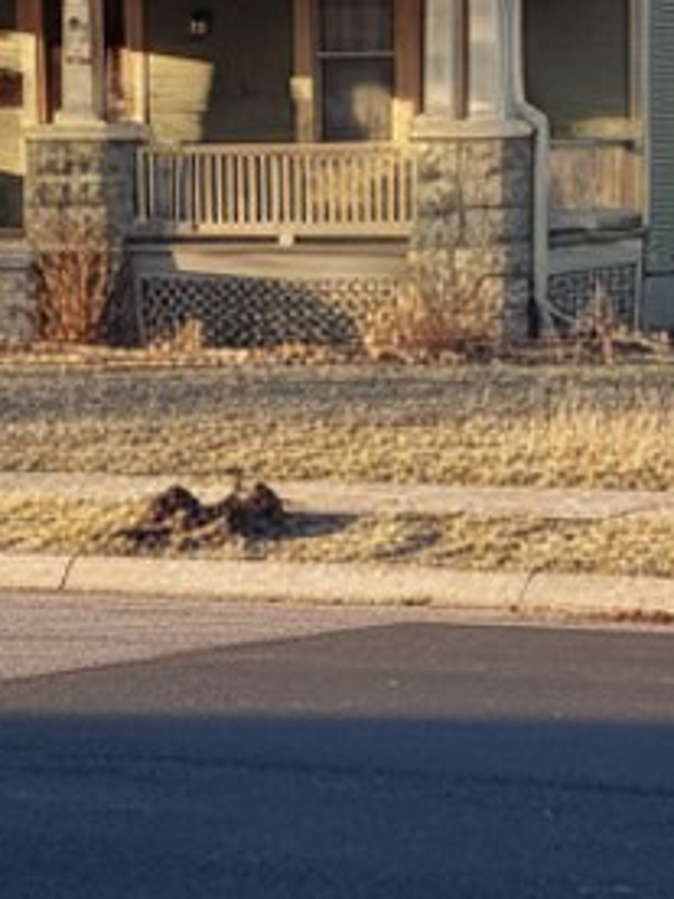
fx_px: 2934
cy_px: 459
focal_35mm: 113
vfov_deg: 17.4
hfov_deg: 13.0
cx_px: 583
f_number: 1.6
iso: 1328
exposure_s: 1/983
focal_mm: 5.7
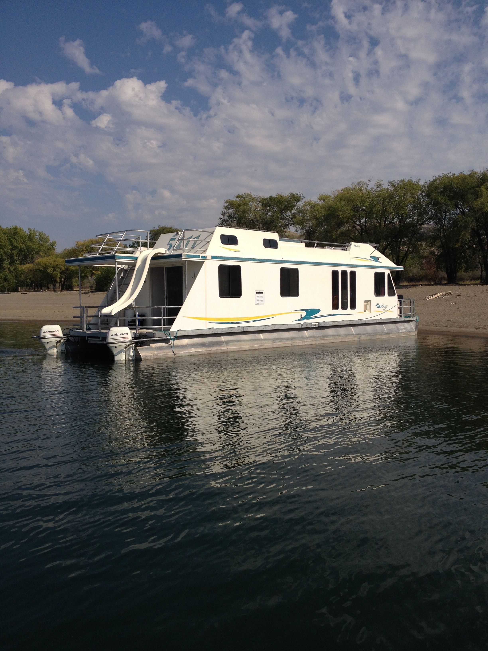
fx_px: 658
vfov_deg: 52.6
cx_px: 244
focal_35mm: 35
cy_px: 326
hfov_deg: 40.7
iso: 50
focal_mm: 4.28
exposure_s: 1/3460
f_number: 2.4
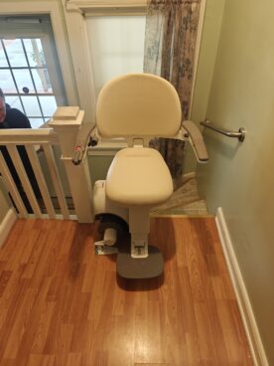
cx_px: 137
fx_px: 243
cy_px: 183
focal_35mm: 23
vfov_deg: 73.9
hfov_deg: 58.9
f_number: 1.6
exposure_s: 1/120
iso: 1000
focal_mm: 6.06
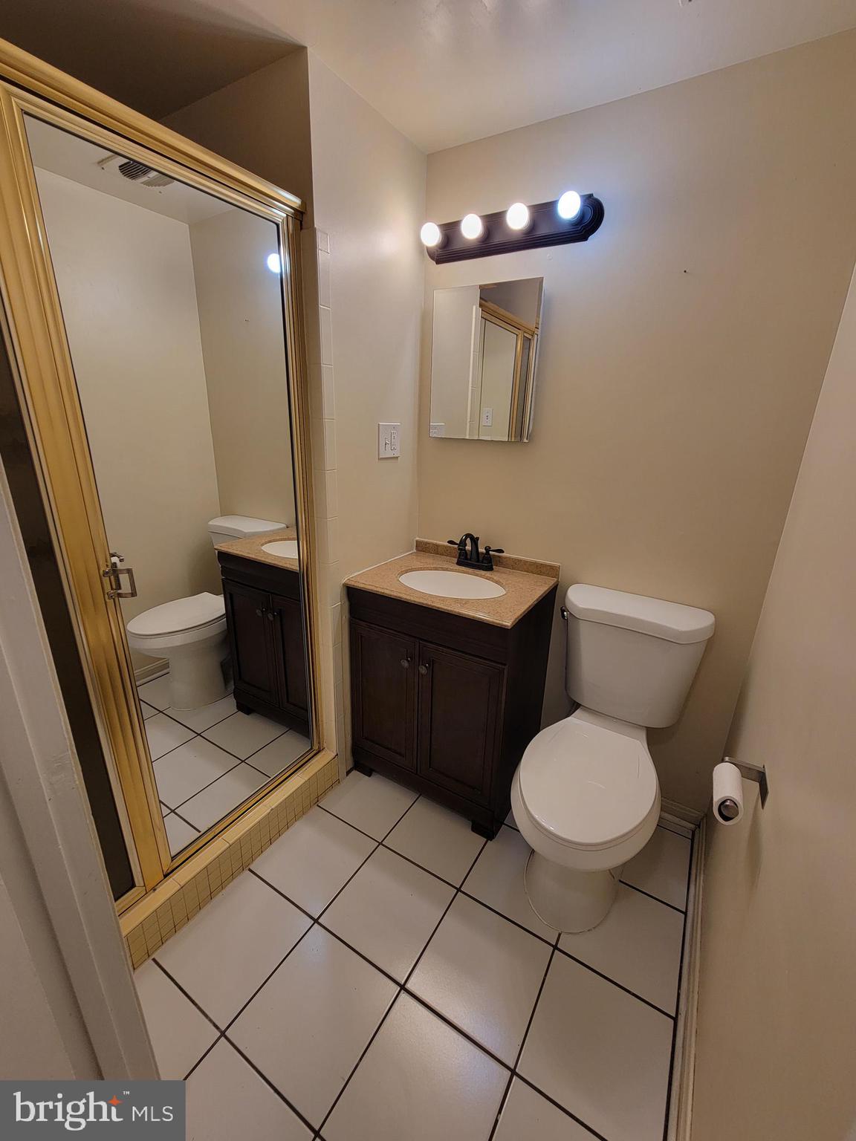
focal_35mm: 13
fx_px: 429
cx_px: 428
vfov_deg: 106.2
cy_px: 570
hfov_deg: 89.9
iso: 80
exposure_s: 1/120
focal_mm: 2.2
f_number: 2.2
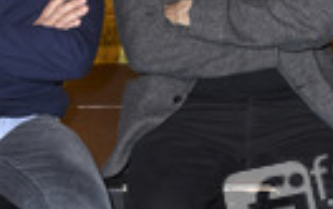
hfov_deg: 18.7
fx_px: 1009
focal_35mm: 111
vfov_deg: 11.8
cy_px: 73
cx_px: 124
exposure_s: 1/160
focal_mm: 24
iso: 640
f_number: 5.6
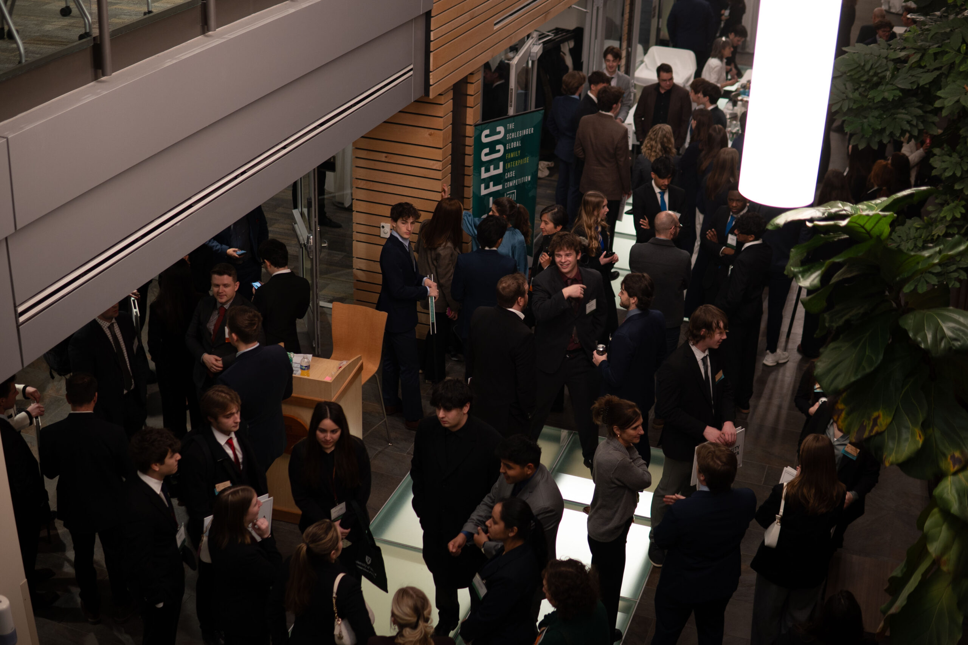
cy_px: 322
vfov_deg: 29.9
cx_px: 484
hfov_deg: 43.6
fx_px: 1210
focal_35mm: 45
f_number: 1.6
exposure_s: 1/60
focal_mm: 30
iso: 200
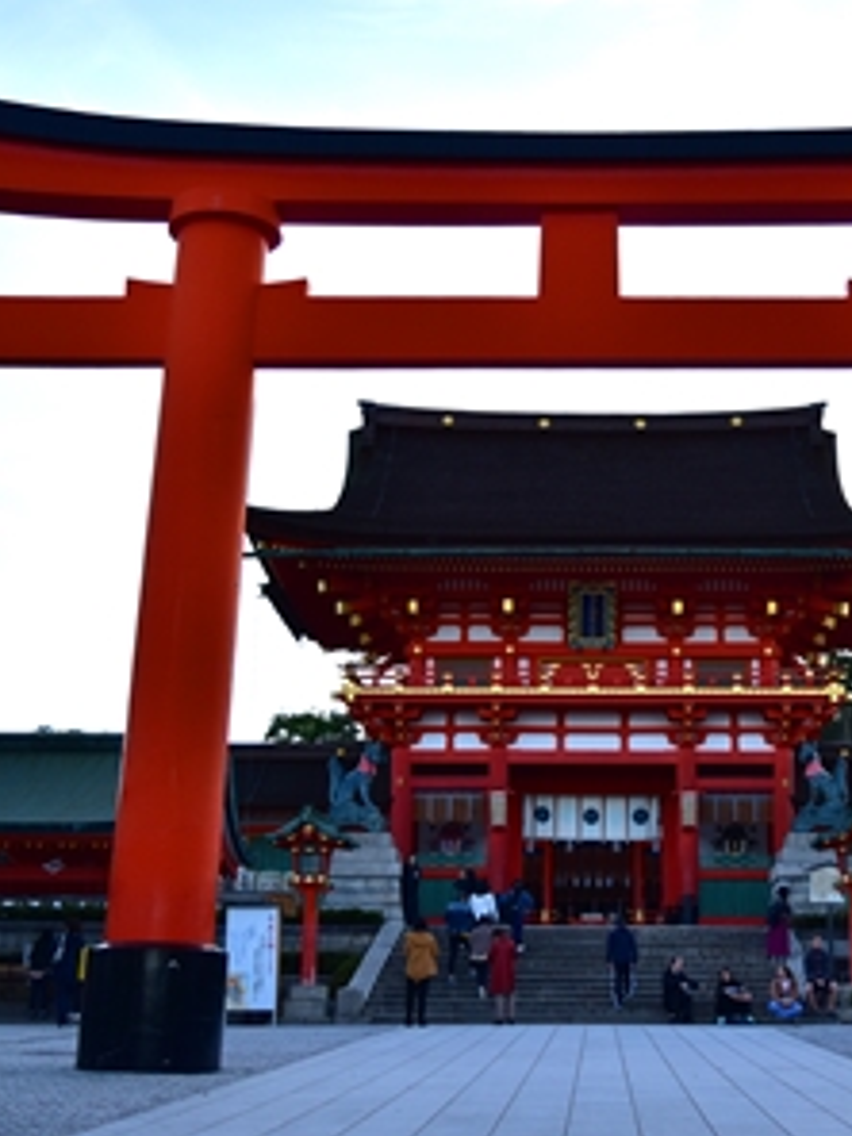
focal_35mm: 57
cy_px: 564
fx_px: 1871
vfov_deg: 33.8
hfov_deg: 25.5
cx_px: 572
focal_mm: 26
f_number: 4
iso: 250
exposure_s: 1/500
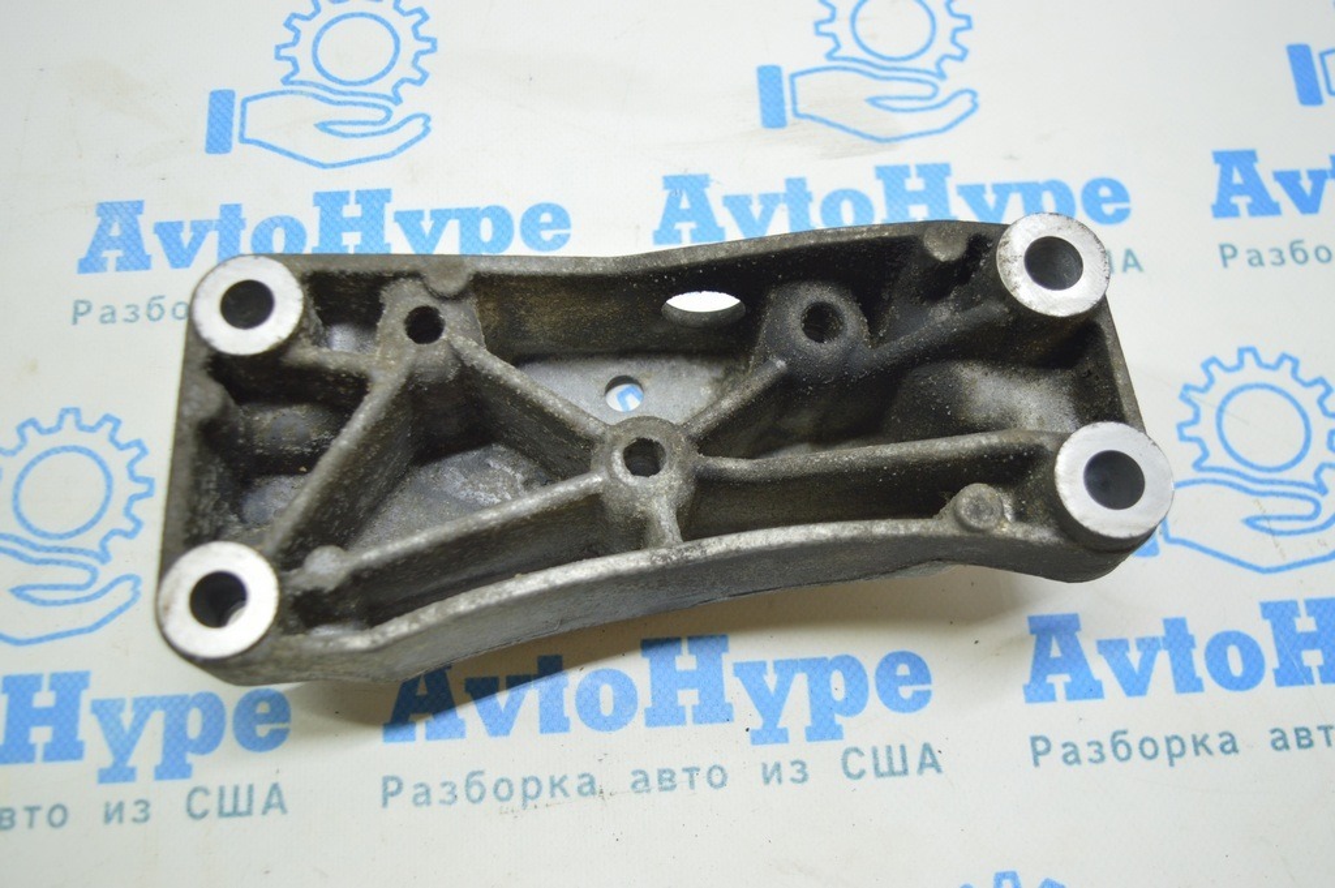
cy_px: 444
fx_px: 1389
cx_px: 668
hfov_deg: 51.3
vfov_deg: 35.4
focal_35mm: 38
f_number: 4
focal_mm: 25
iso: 400
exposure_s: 1/40
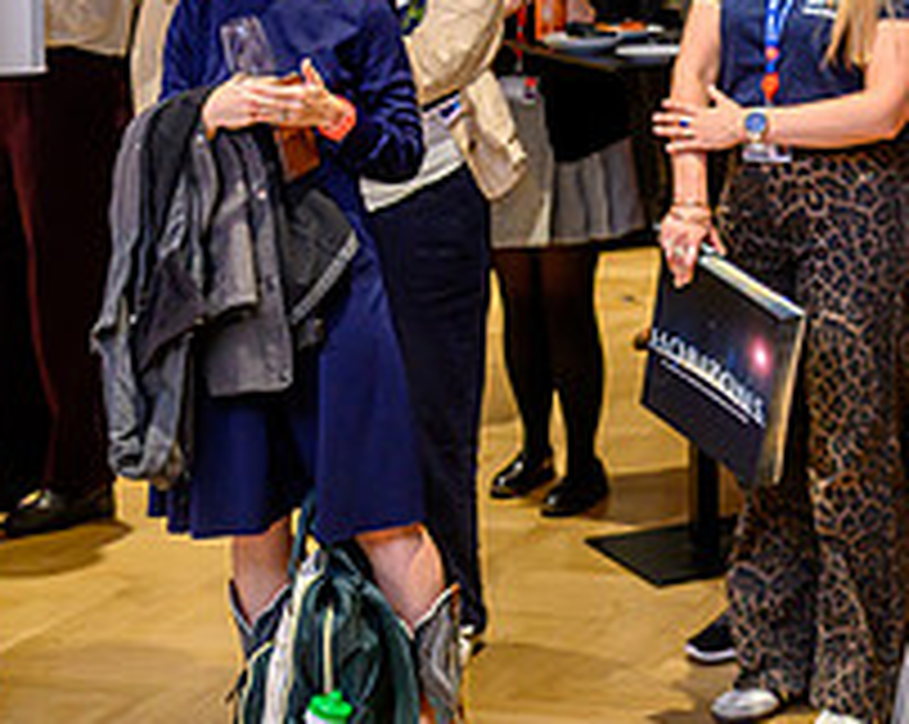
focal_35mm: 96
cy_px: -20
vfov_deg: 15.7
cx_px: 1066
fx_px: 2579
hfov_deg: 19.0
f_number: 3.2
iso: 500
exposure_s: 1/200
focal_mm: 35
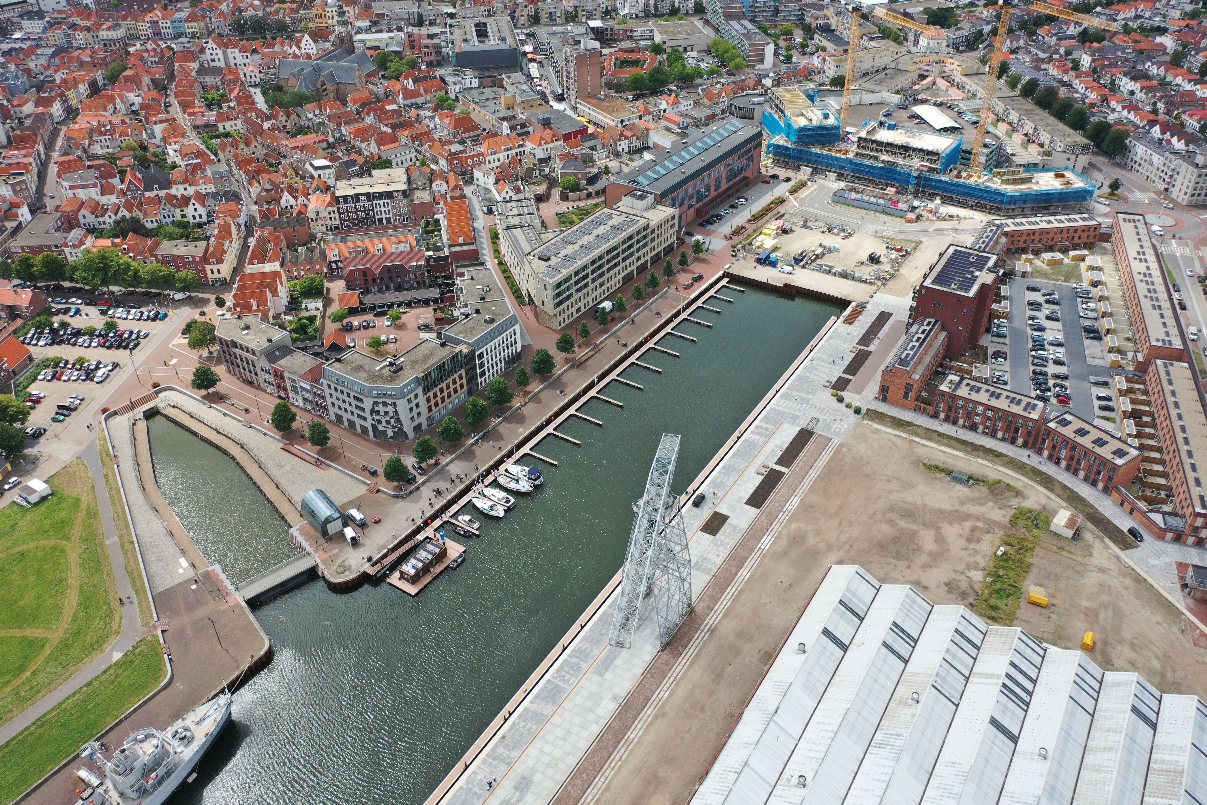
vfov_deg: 46.4
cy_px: 402
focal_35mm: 28
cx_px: 604
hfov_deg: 65.5
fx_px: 939
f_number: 2.8
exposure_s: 1/1250
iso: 100
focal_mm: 10.26
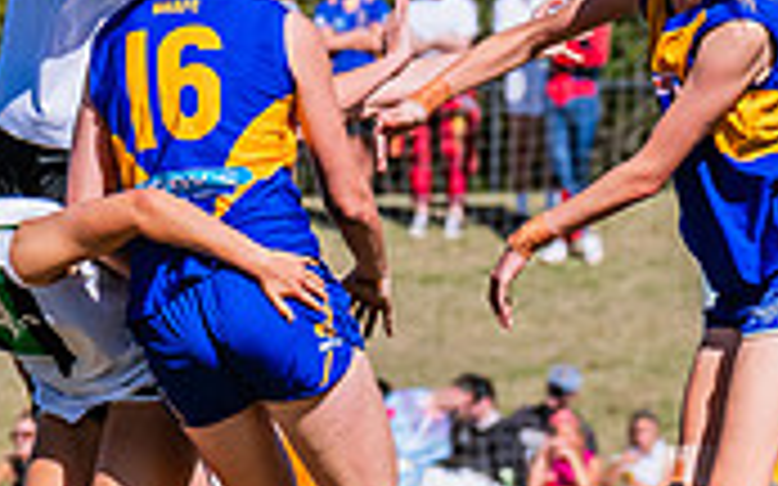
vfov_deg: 1.1
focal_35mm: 1230
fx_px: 26071
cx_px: 490
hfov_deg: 1.7
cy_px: 230
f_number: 11
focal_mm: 250
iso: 640
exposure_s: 1/1250
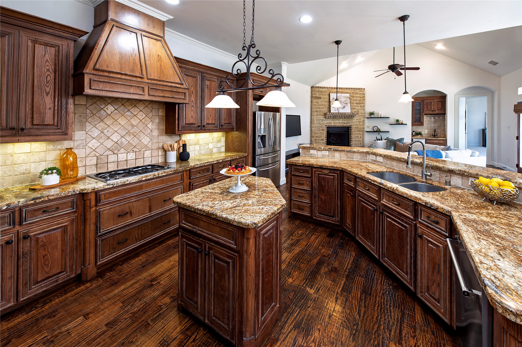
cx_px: 261
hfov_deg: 104.3
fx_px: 203
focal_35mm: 14
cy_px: 174
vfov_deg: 81.1
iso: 250
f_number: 9
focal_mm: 14
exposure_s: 1/5
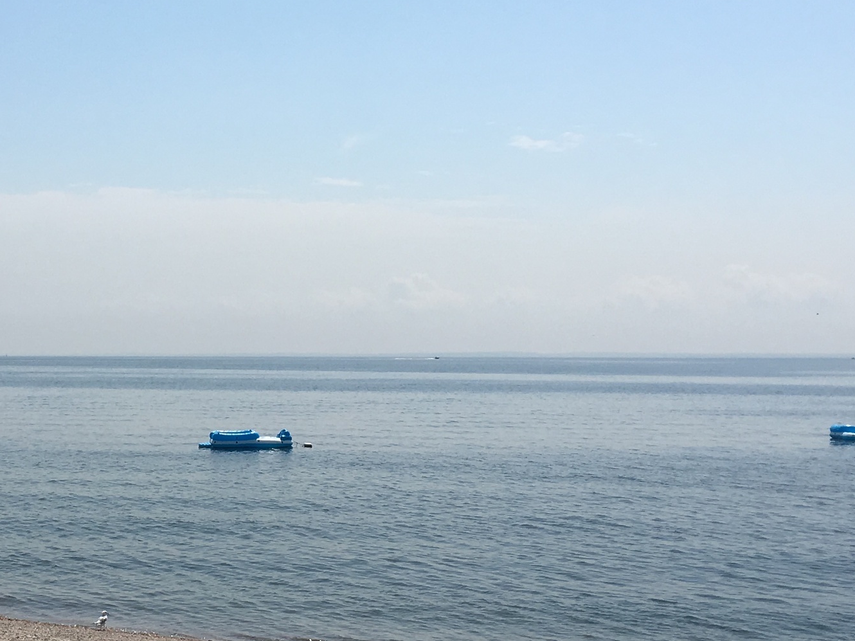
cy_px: 384
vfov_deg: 21.9
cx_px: 111
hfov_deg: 28.0
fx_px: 1655
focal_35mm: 67
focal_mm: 4.15
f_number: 2.2
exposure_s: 1/3846
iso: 25
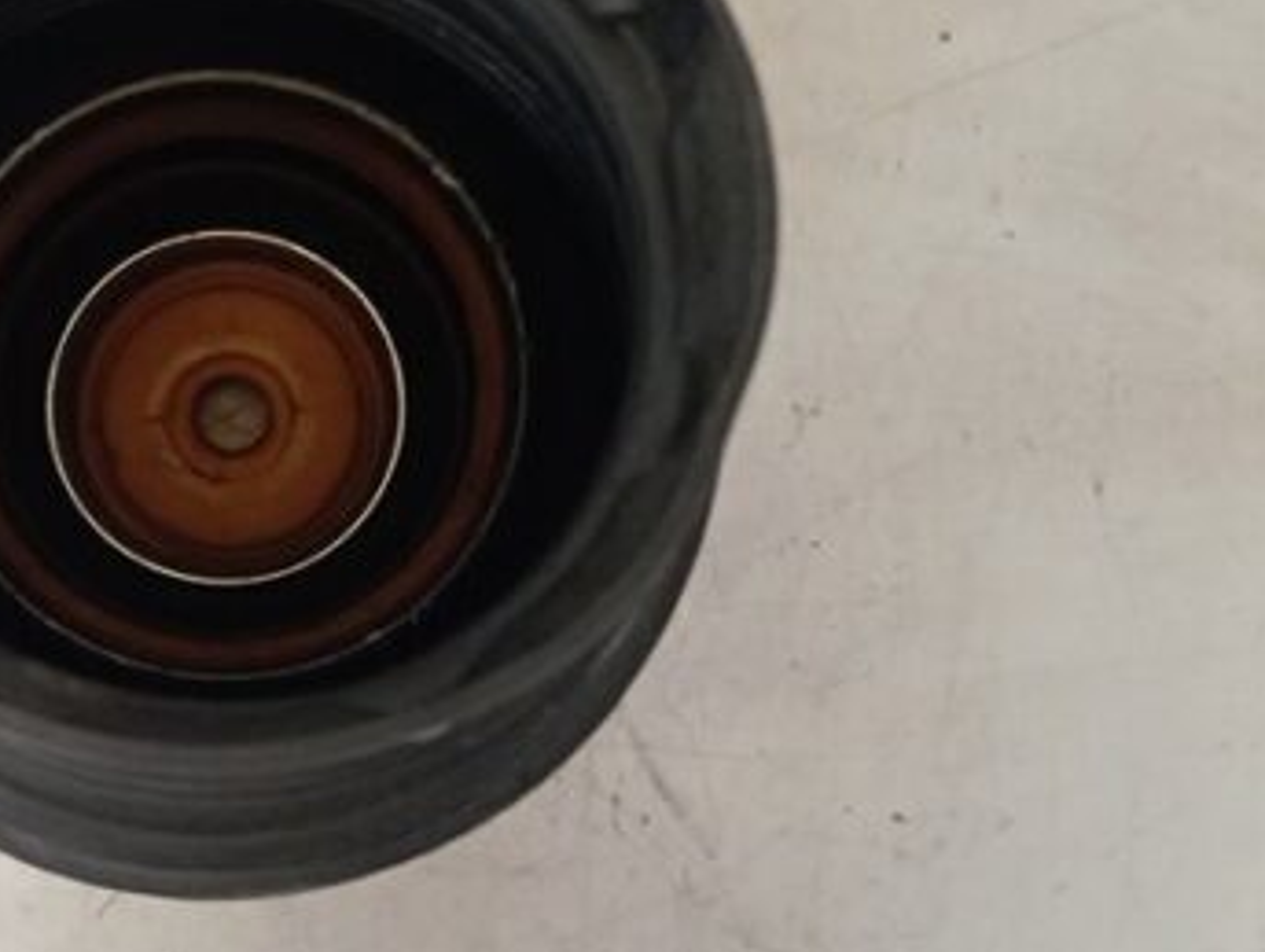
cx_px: 213
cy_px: 241
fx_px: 2086
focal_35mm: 57
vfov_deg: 25.4
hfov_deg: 32.6
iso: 755
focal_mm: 4.22
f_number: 1.8
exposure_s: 1/33.3
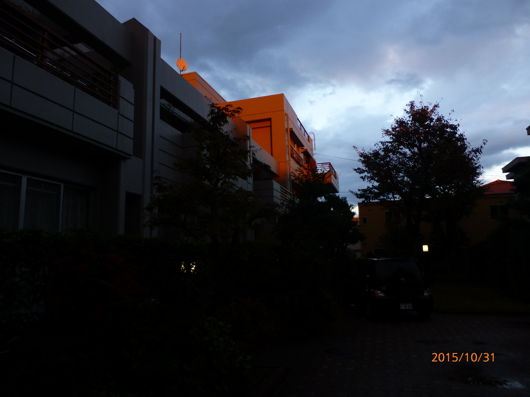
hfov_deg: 71.6
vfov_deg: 56.8
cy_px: 198
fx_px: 367
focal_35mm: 24
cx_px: 265
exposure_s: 1/50
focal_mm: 4.3
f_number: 3.3
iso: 100
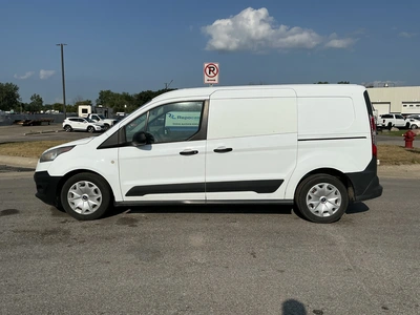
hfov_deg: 63.4
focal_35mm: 28
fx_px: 340
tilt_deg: -5.0
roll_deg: -0.6
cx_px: 210
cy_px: 158
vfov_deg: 49.7
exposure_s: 1/6536
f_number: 1.8
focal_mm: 3
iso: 25
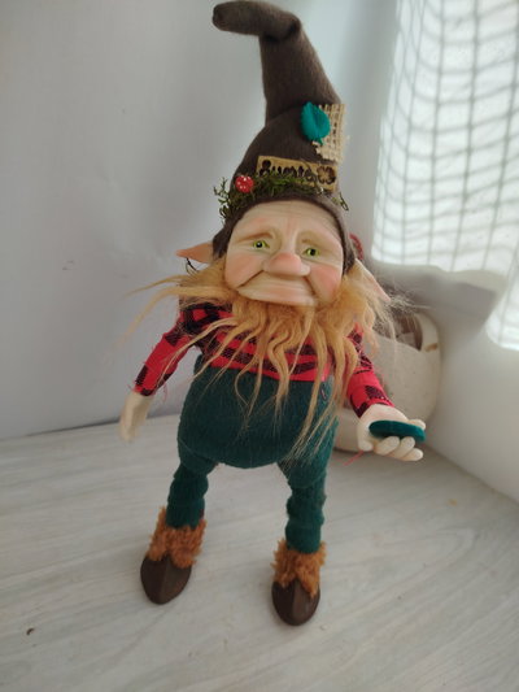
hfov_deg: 56.8
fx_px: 480
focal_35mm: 24
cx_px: 260
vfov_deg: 71.6
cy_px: 346
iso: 50
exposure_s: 1/367
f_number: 1.7
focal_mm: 5.31
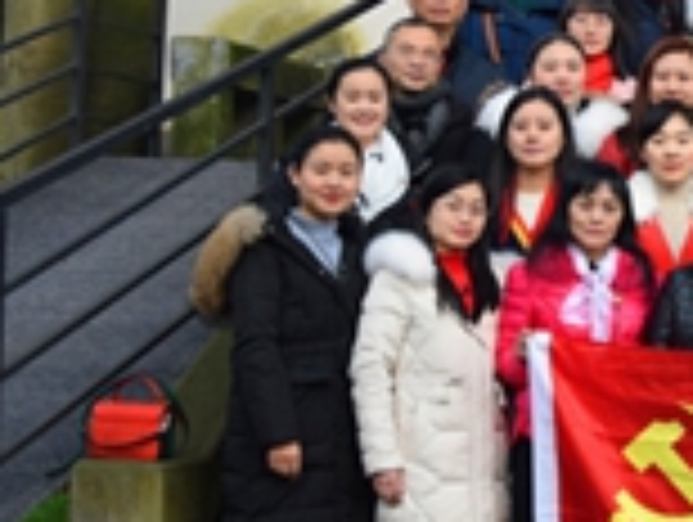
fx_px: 2246
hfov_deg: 16.4
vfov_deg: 13.2
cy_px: 146
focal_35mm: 112
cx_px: 950
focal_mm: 24
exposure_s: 1/1000
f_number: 3.8
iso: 800
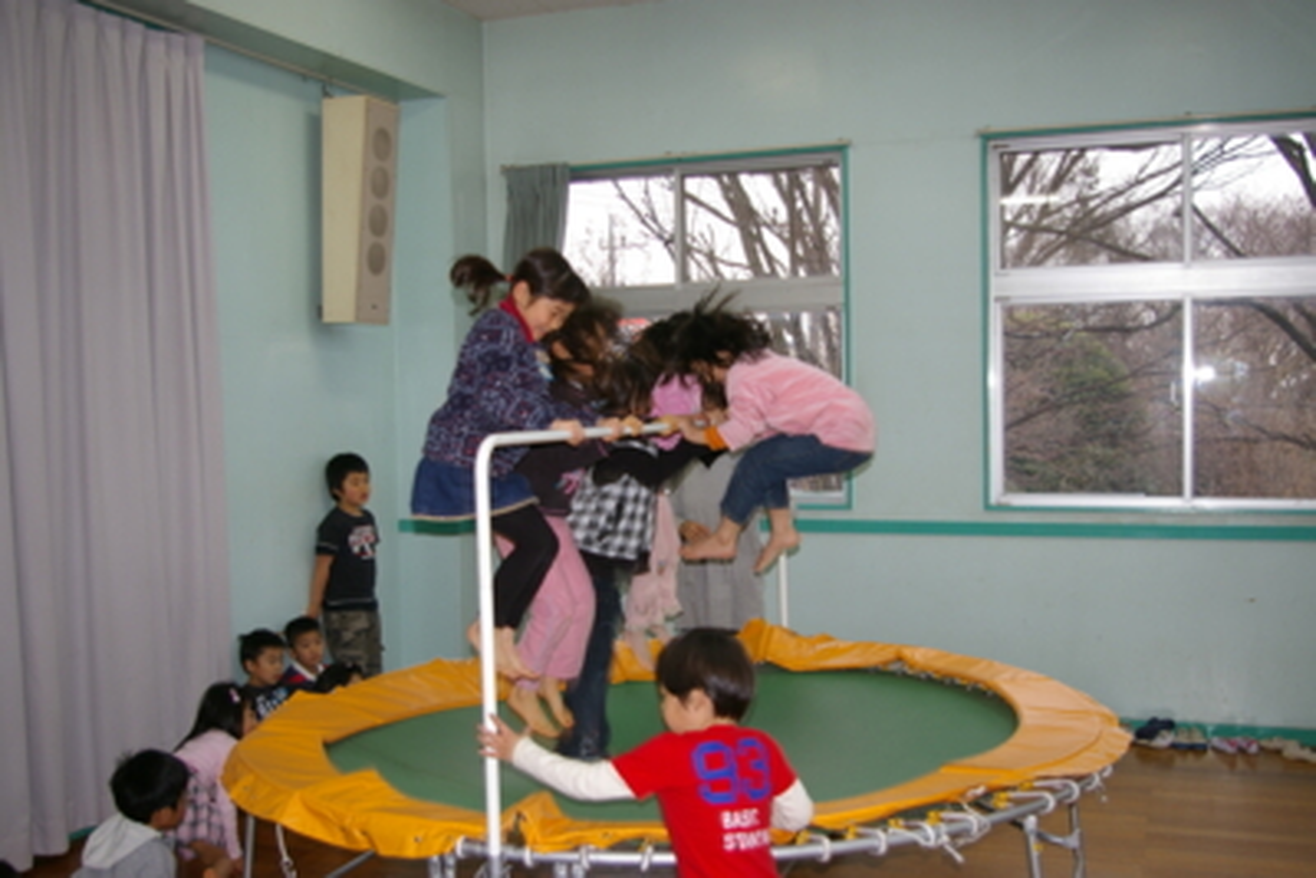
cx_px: 658
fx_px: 1316
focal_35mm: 36
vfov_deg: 36.9
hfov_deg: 53.1
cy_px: 439
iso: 200
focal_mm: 24
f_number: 4
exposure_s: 1/45
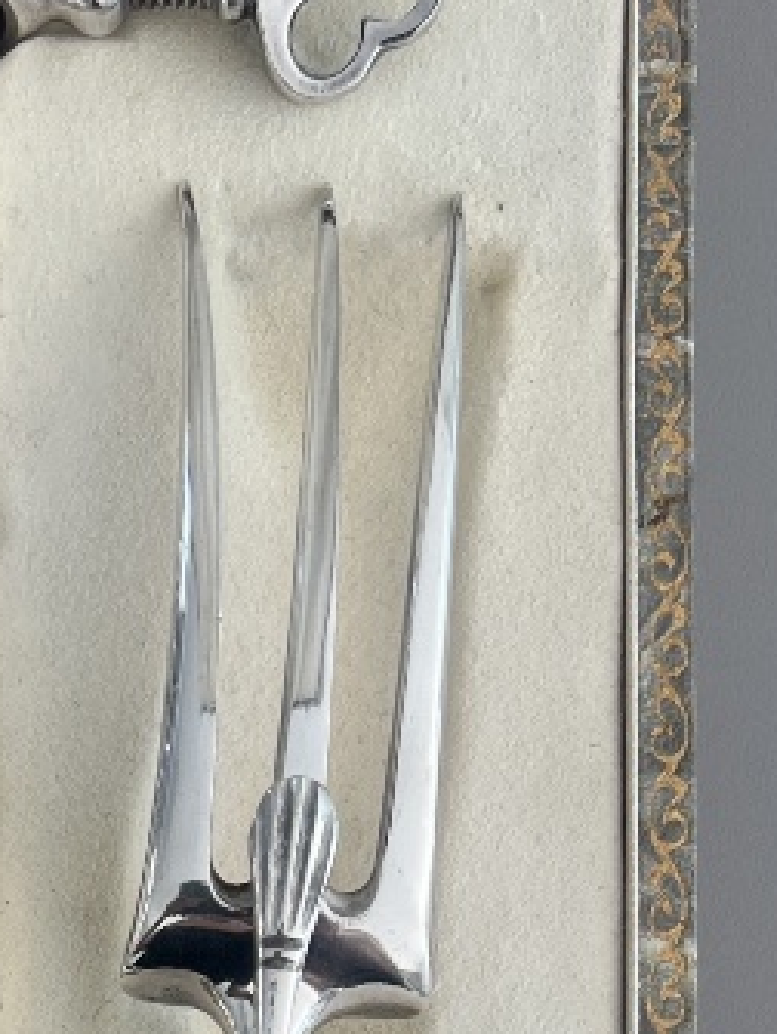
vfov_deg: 19.1
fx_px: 2778
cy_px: 1445
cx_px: -207
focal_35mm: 93
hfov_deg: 15.2
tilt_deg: -85.4
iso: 40
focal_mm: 5.7
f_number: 1.5
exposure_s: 1/121
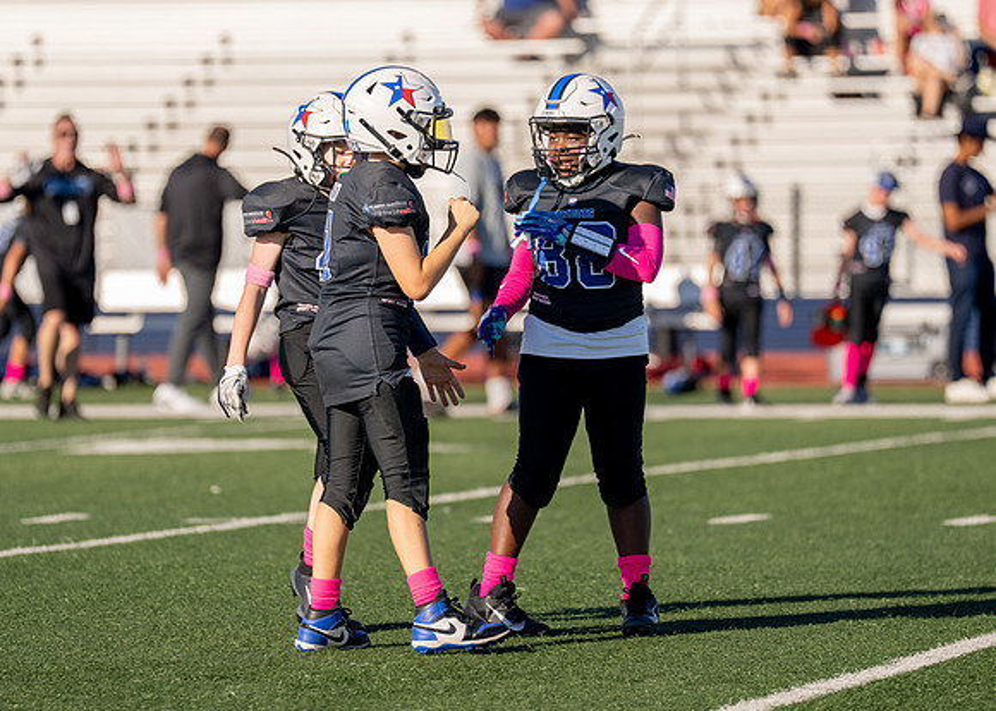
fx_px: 8690
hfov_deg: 6.6
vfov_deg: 4.7
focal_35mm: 307
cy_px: 329
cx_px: 458
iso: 160
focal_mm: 200
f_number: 2.8
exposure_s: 1/3200
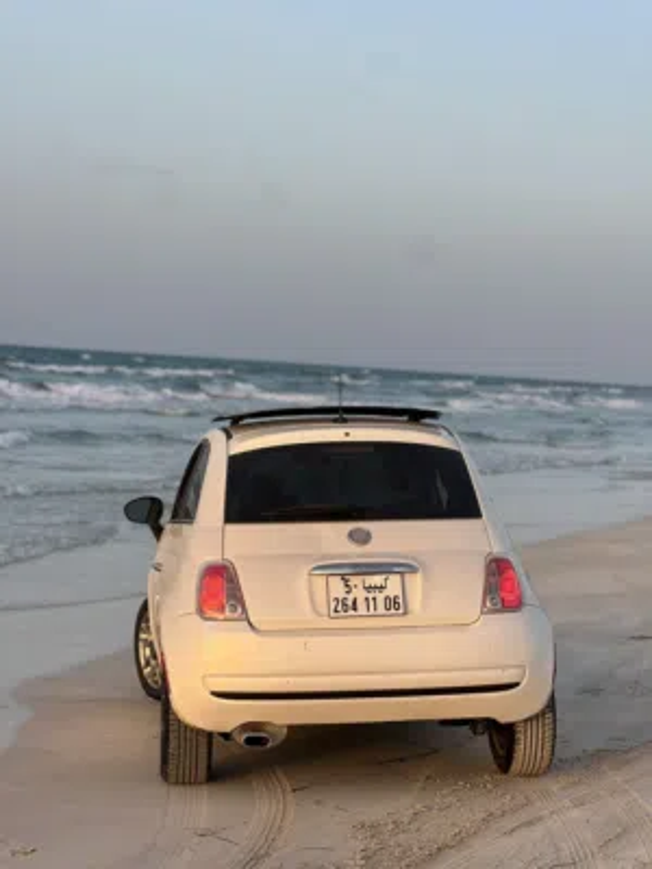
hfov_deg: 19.1
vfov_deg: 25.3
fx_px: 1934
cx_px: 326
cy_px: 434
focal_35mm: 77
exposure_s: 1/121
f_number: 2.8
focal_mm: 9
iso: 50
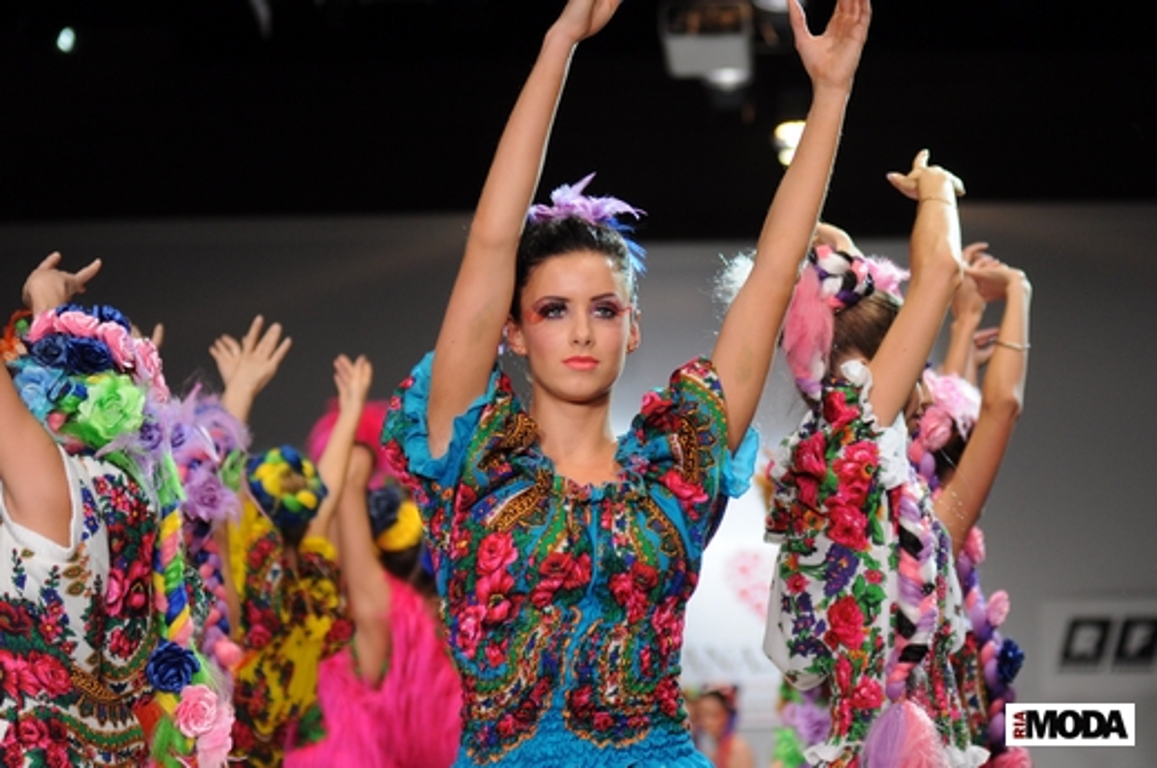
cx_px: 578
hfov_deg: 17.1
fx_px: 3851
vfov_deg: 11.4
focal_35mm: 120
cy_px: 384
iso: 800
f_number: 3.5
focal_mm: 80
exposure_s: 1/320
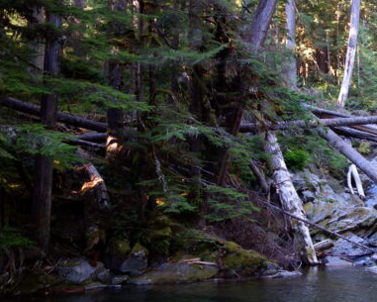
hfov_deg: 32.7
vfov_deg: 28.5
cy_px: 189
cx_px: 369
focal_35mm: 53
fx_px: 592
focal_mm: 10.4
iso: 125
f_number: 1.8
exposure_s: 1/40
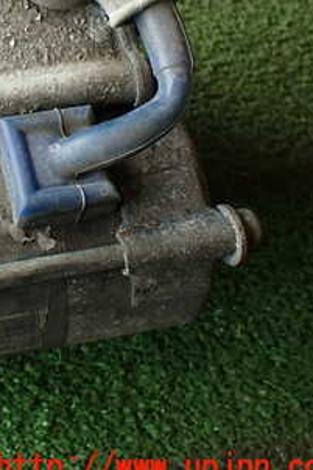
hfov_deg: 19.7
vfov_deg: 32.0
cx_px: -120
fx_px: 809
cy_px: 137
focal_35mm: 62
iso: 100
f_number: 2.3
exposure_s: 1/100
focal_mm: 5.4
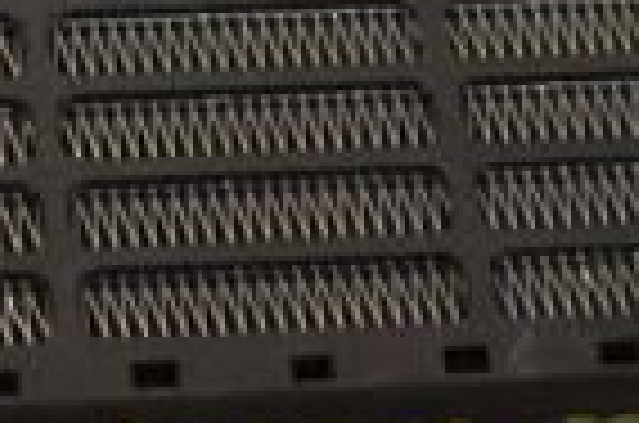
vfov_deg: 5.0
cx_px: 446
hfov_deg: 7.6
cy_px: 0
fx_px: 4799
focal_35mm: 271
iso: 3200
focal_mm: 40
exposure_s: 1/400
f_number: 10
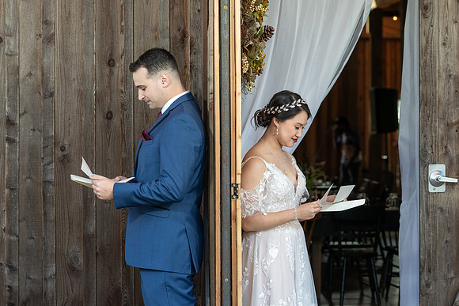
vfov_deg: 14.6
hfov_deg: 21.8
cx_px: 230
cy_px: 153
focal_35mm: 94
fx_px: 1193
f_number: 4
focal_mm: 91
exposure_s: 1/200
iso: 250
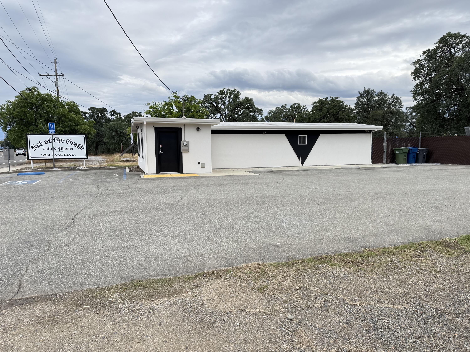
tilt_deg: -5.1
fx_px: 326
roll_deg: -0.3
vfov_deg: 56.8
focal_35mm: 24
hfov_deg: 71.6
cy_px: 176
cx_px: 235
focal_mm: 6.76
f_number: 1.78
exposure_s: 1/1770
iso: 100
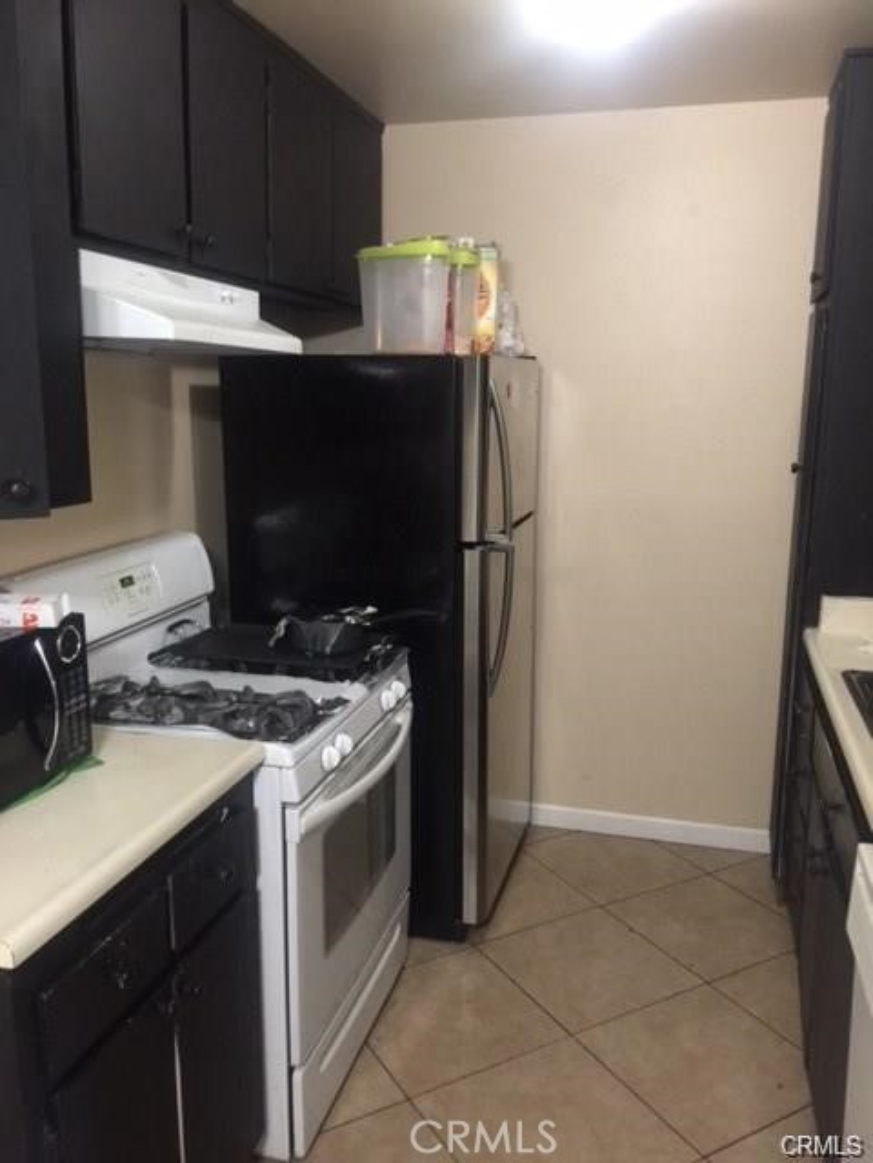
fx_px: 975
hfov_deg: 48.2
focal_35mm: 29
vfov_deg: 61.7
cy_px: 582
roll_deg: -1.6
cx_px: 436
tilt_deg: -10.0
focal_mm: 4.15
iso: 80
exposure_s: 1/4
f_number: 2.2
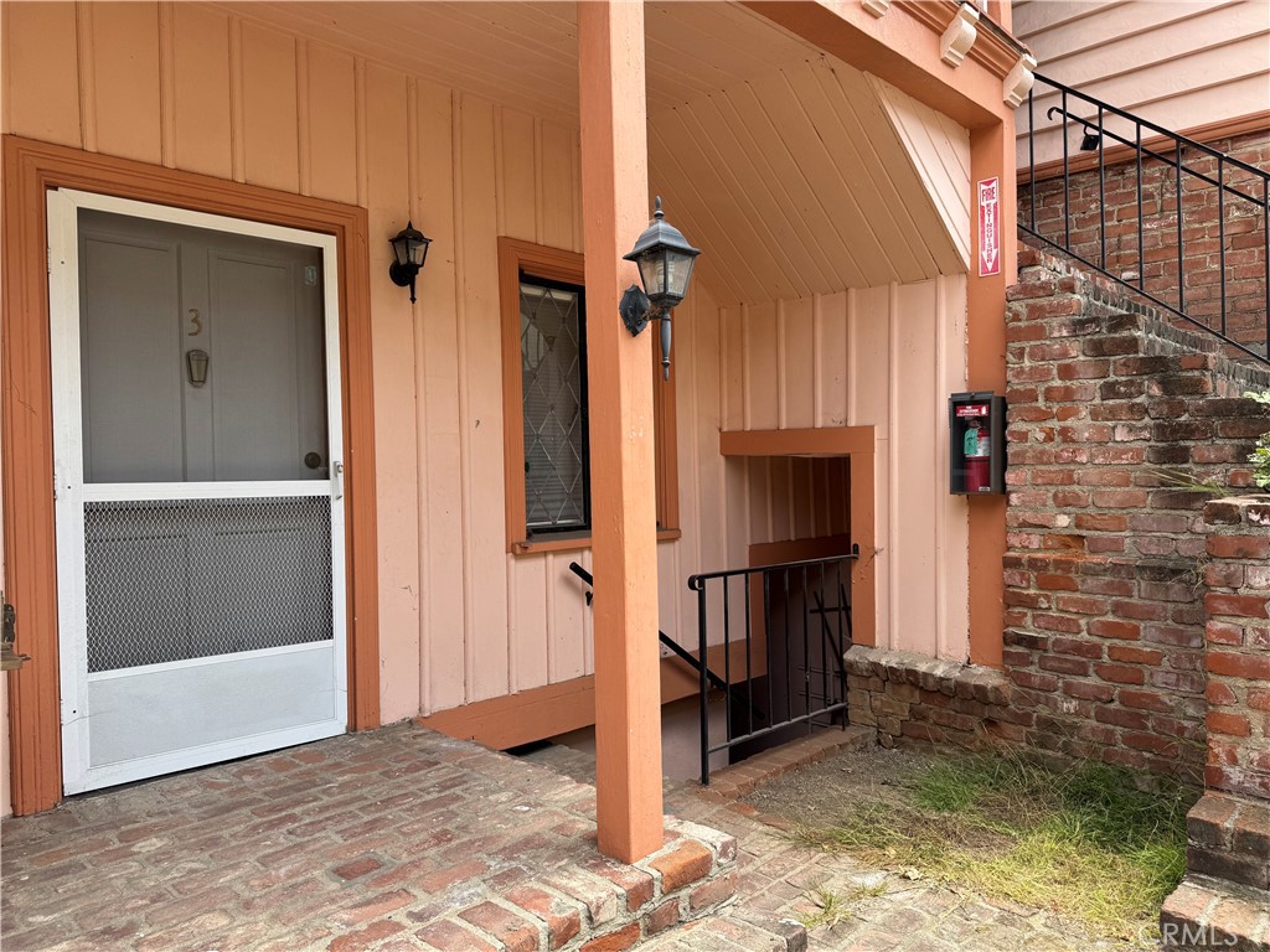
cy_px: 476
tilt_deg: -1.4
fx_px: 881
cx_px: 635
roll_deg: +1.2
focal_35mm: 24
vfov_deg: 56.8
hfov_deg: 71.6
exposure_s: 1/773
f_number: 1.78
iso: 80
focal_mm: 6.76
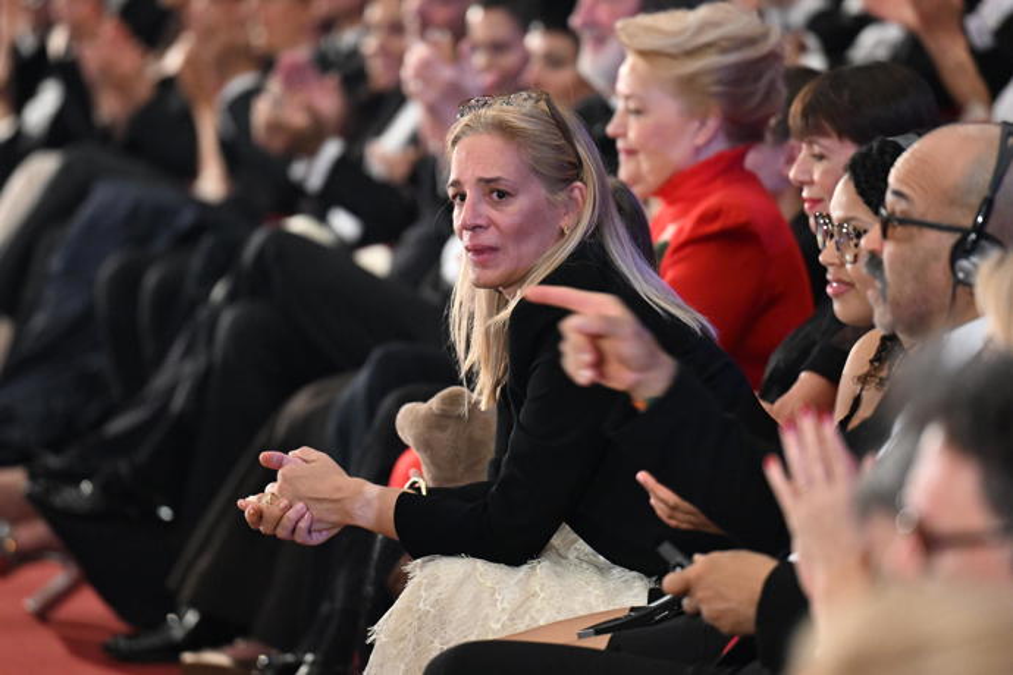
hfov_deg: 6.9
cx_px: 506
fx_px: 8441
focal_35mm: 300
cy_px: 338
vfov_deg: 4.6
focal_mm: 200
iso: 4000
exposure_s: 1/125
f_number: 2.8
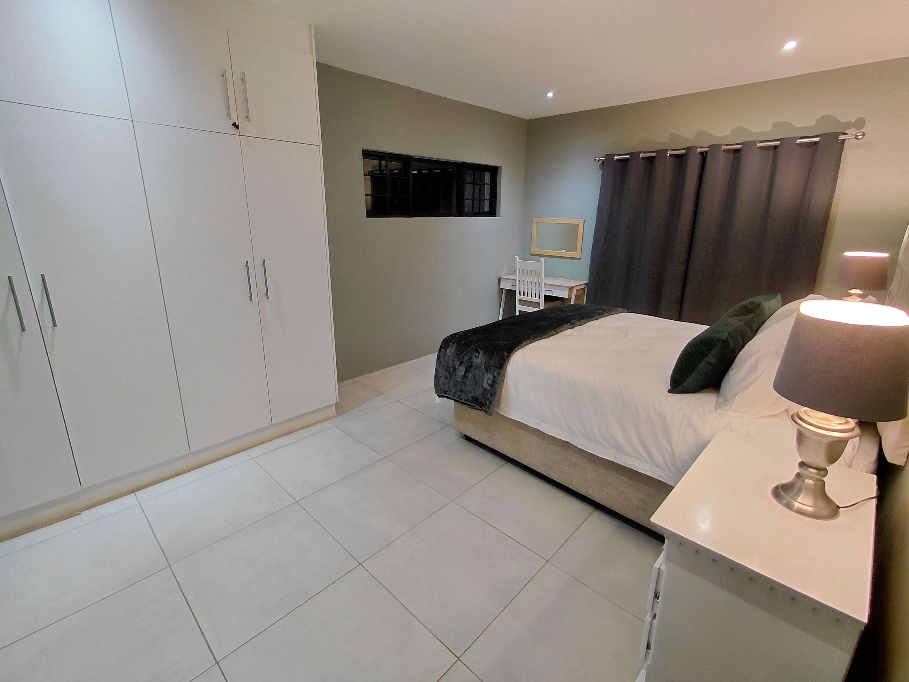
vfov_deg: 78.1
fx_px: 420
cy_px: 341
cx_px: 454
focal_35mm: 16
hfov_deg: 94.5
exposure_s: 1/50
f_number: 2.2
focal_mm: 1.64
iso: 160
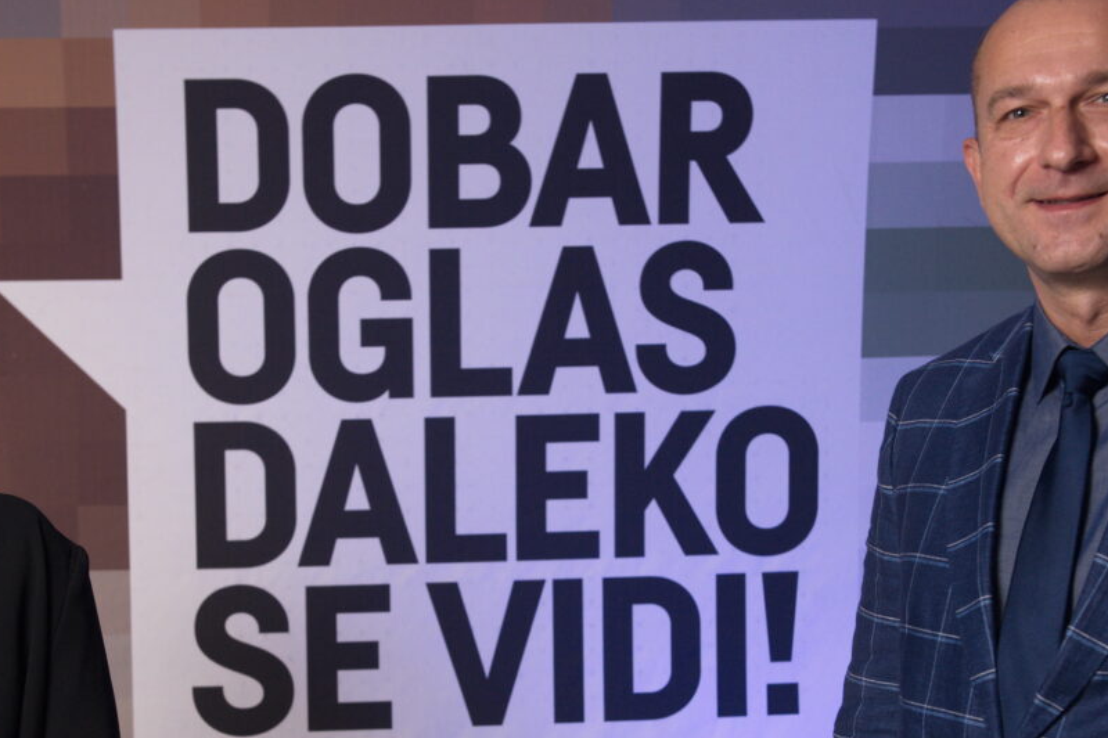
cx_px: 490
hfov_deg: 26.6
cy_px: 636
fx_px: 2338
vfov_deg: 17.7
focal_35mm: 76
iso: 500
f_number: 5
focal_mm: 38
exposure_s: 1/125
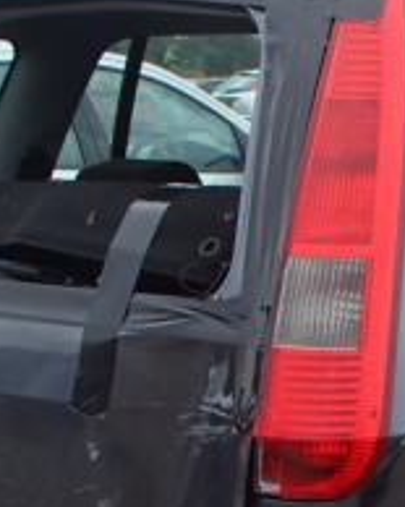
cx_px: 418
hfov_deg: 16.7
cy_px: 478
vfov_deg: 20.7
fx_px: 1350
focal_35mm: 90
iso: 100
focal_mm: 5
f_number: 3.9
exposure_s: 1/250
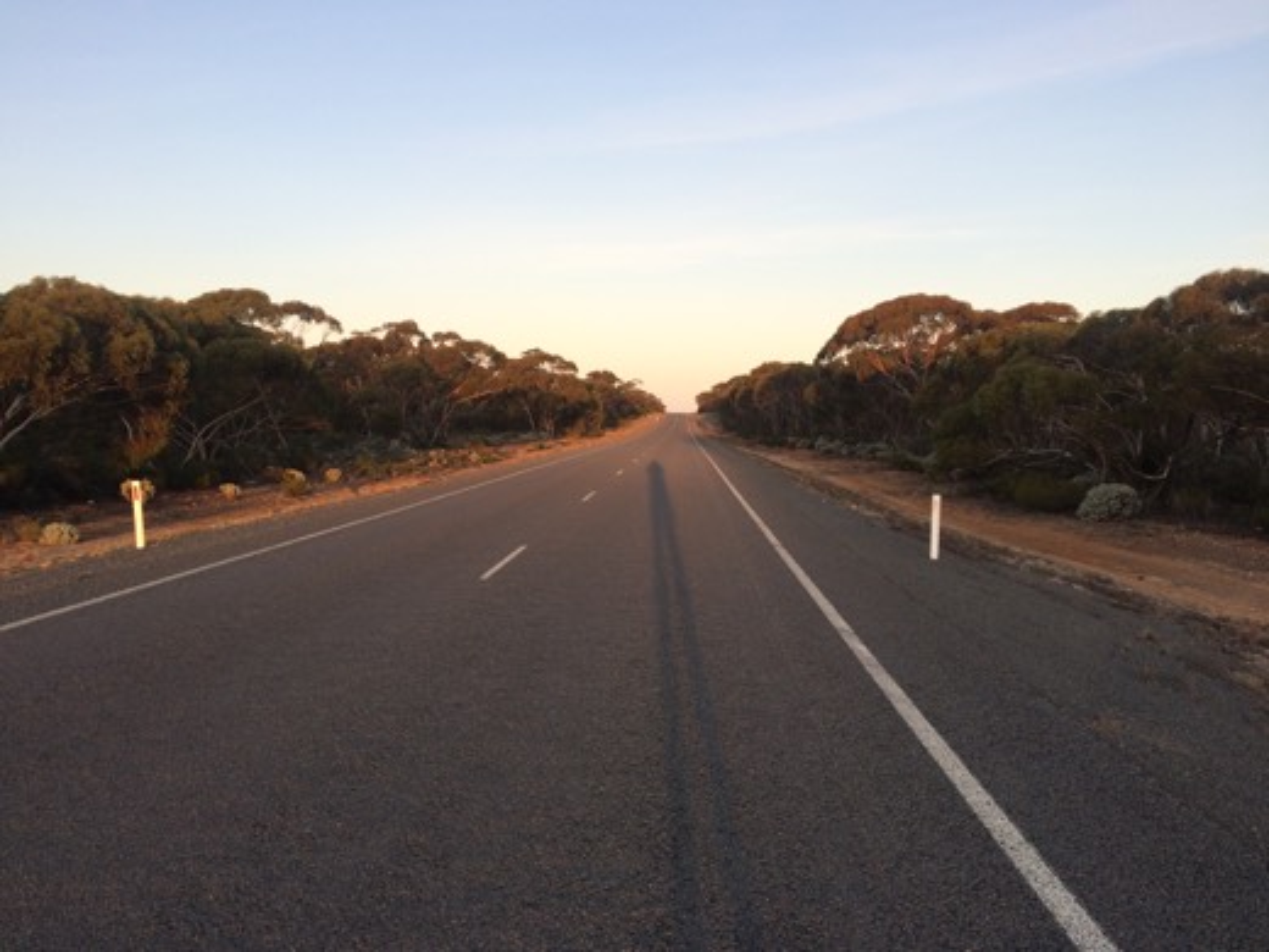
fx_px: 1063
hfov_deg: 61.7
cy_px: 476
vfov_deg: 48.2
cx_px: 634
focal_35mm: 29
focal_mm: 4.15
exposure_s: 1/186
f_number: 2.2
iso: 32
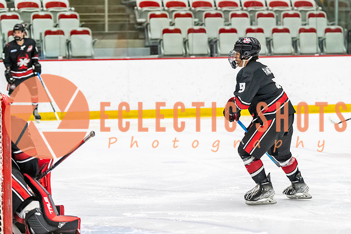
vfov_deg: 8.5
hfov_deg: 12.6
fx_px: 1583
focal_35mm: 162
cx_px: 253
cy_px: 117
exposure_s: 1/640
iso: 4000
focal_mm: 112
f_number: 2.8
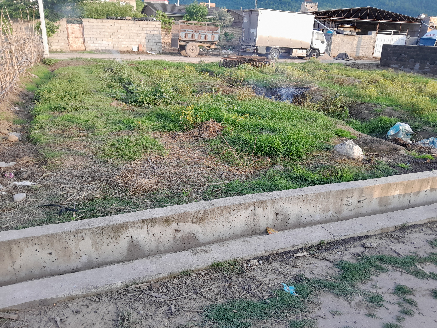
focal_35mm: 26
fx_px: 328
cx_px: 218
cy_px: 164
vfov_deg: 53.1
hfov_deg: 67.3
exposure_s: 1/120
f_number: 1.8
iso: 40
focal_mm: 3.98
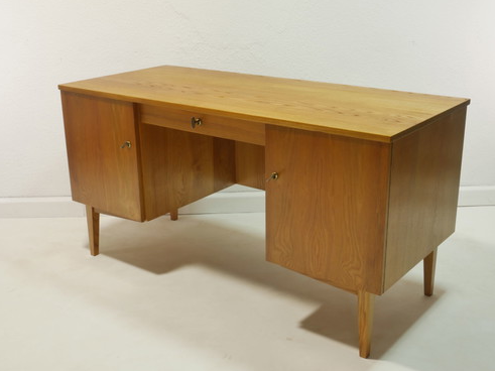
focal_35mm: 48
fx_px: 686
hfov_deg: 39.7
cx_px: 246
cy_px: 189
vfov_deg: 30.3
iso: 200
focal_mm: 23
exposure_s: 1/3
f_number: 22
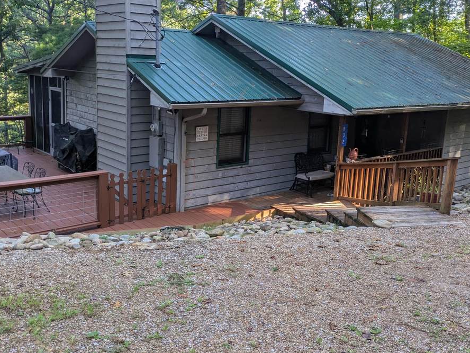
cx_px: 220
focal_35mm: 36
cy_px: 143
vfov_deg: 39.5
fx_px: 489
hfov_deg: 51.3
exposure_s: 1/208
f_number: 1.89
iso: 71
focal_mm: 5.43
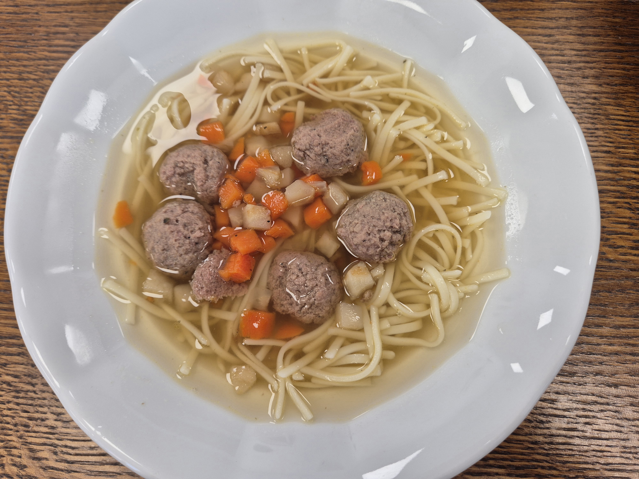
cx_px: 320
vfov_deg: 58.9
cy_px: 240
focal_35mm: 23
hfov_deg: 73.9
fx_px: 425
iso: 64
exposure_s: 1/100
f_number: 1.8
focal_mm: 5.4
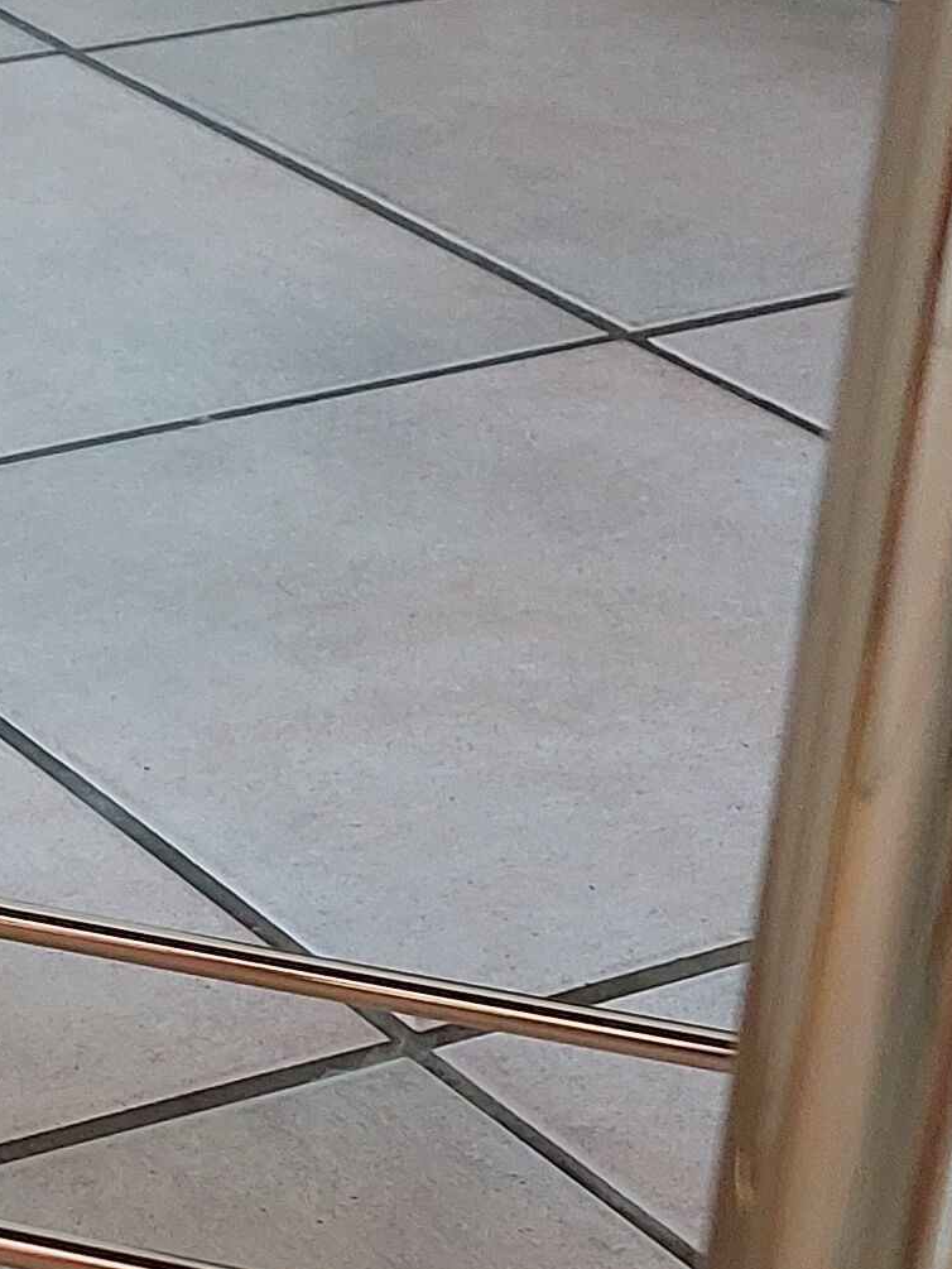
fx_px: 4216
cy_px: 753
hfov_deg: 12.4
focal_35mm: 115
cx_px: -343
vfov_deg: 17.1
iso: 400
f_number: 1.8
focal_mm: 5.23
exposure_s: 1/50
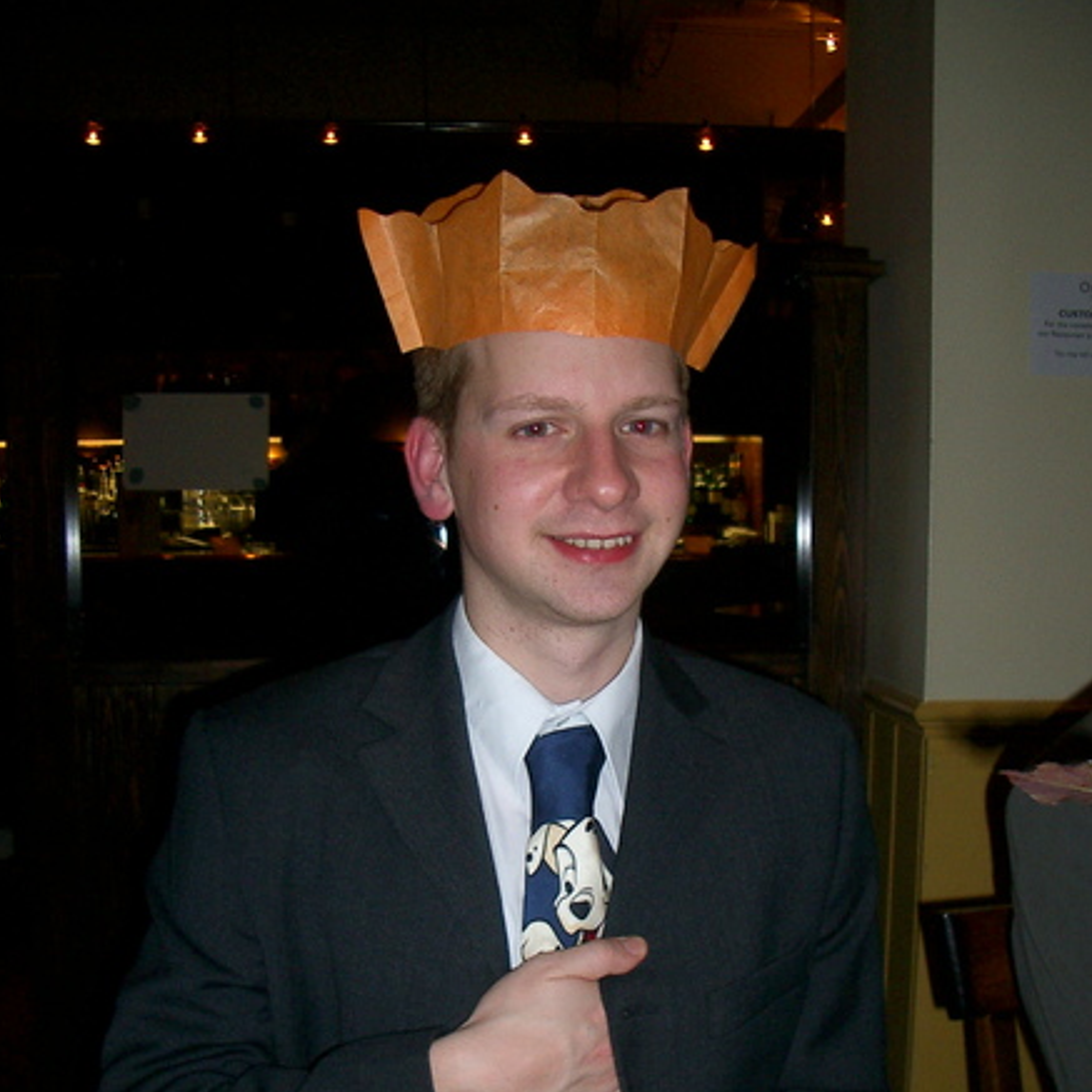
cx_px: 541
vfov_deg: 39.7
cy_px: 697
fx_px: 1499
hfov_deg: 40.0
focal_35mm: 42
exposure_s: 1/40
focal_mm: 5.8
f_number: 2.6
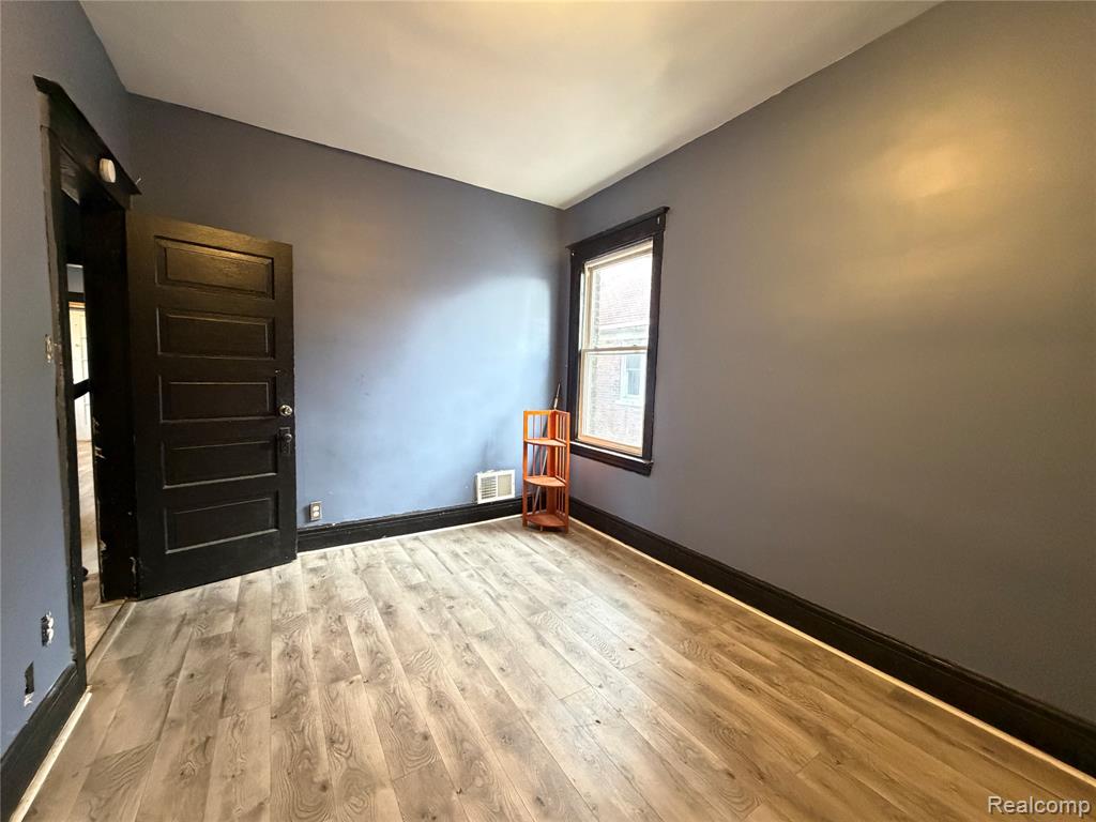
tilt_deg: -4.8
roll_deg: -2.1
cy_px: 411
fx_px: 443
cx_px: 548
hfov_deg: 102.1
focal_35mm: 14
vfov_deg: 85.7
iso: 1000
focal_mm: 2.22
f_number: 2.2
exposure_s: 1/60
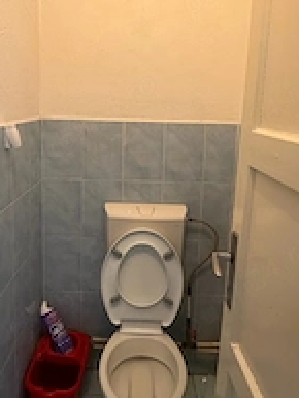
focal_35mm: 29
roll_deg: -3.2
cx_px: 130
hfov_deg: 48.2
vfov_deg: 60.8
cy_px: 151
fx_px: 334
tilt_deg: -8.0
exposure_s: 1/50
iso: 500
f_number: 2.2
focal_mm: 2.22
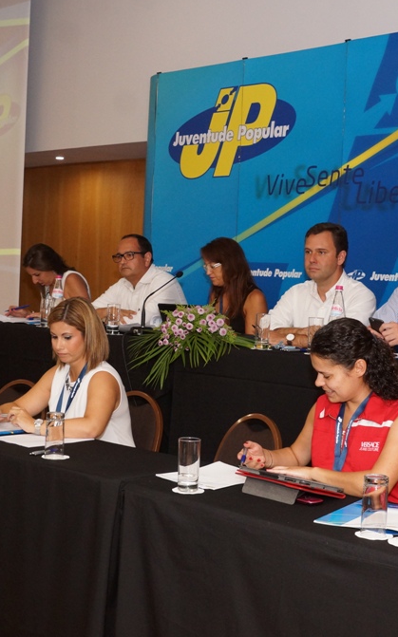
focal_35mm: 56
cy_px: 316
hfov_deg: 23.1
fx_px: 972
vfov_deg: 36.3
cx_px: 190
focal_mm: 24
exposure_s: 1/60
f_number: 5.6
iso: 800
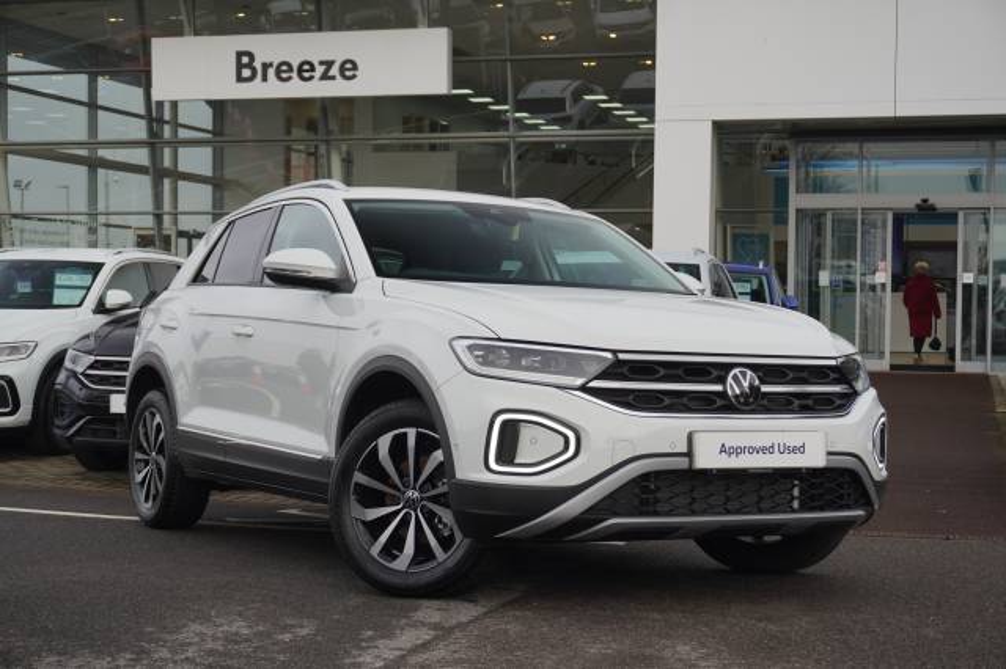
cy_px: 334
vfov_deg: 24.4
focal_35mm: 56
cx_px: 503
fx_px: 1550
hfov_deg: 36.0
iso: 100
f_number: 6.3
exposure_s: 1/80
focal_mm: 37
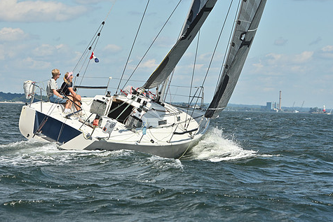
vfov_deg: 7.5
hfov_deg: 11.2
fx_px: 1693
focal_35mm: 183
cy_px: 90
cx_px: 178
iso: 250
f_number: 9
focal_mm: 150
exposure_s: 1/1250
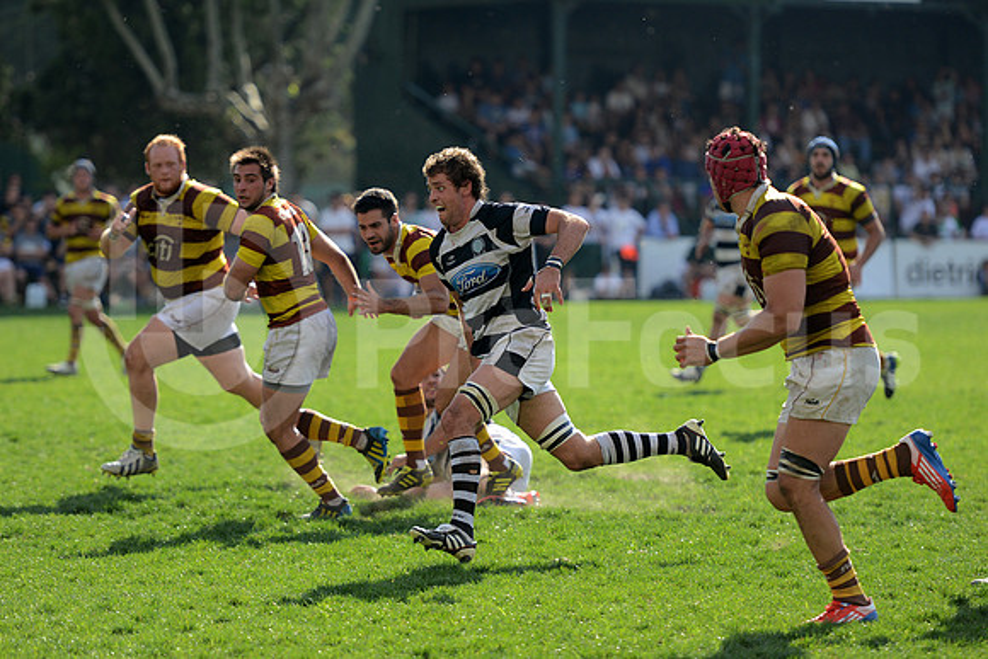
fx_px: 4666
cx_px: 494
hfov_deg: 12.1
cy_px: 330
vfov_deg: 8.1
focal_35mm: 170
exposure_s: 1/1250
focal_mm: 170
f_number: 2.8
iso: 320
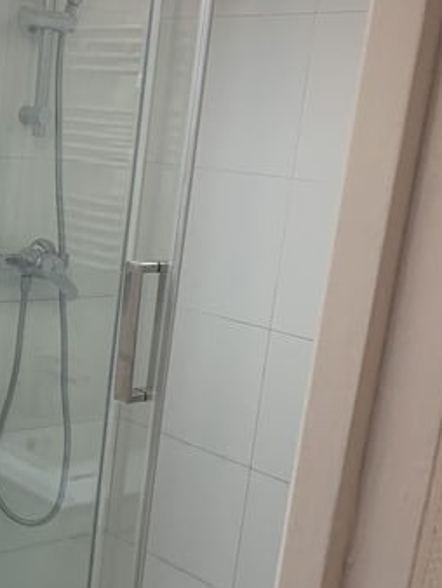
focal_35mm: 59
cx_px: -35
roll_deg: -3.2
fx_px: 1003
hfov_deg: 23.4
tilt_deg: -14.7
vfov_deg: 32.4
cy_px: 400
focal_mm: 4.25
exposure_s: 1/100
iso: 64
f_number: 1.8
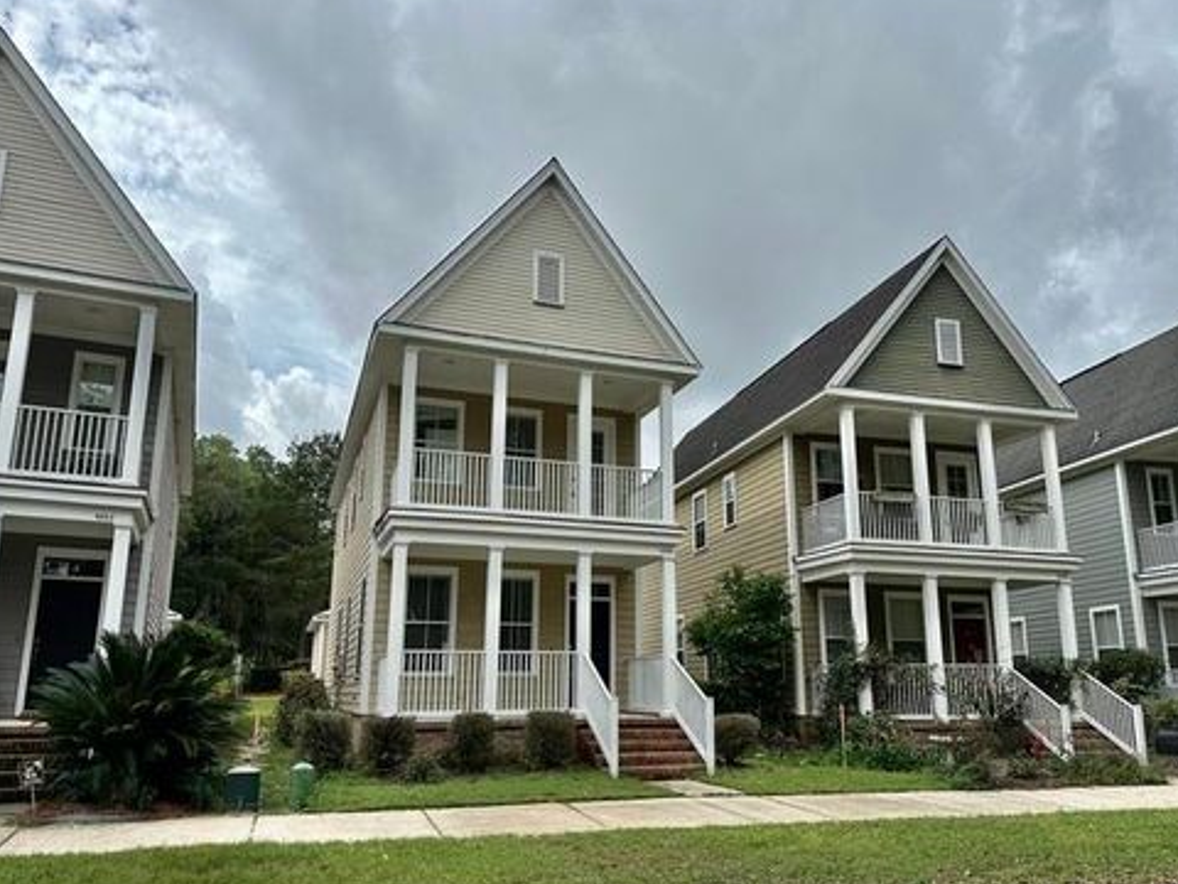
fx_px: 851
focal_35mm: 25
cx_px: 589
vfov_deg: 54.9
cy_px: 433
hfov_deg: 69.4
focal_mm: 6.86
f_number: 1.78
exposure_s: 1/5263
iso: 80
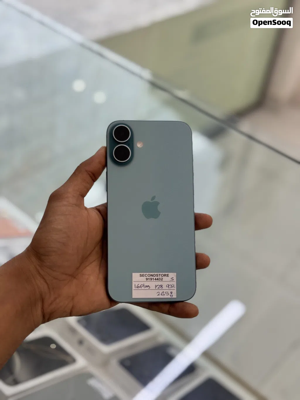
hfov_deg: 30.3
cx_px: 150
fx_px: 555
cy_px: 200
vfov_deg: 39.7
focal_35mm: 48
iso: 64
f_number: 1.78
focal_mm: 6.76
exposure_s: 1/792
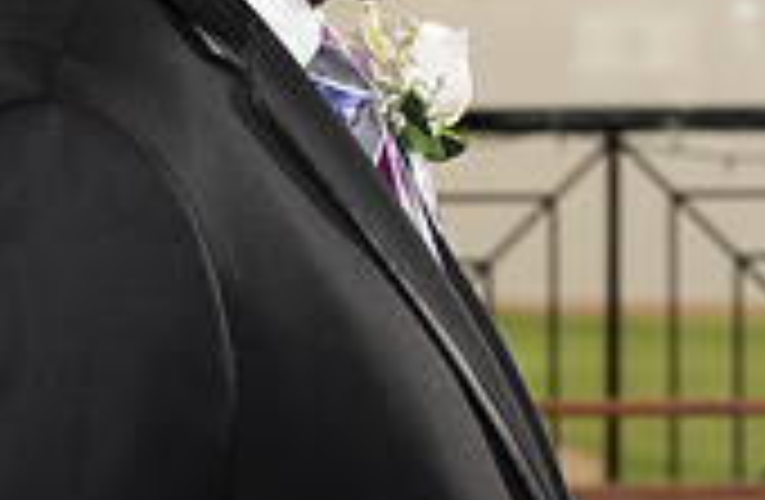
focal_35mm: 271
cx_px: 955
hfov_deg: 7.6
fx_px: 5722
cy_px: -30
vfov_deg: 5.0
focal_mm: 70
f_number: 5.6
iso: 200
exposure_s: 1/60
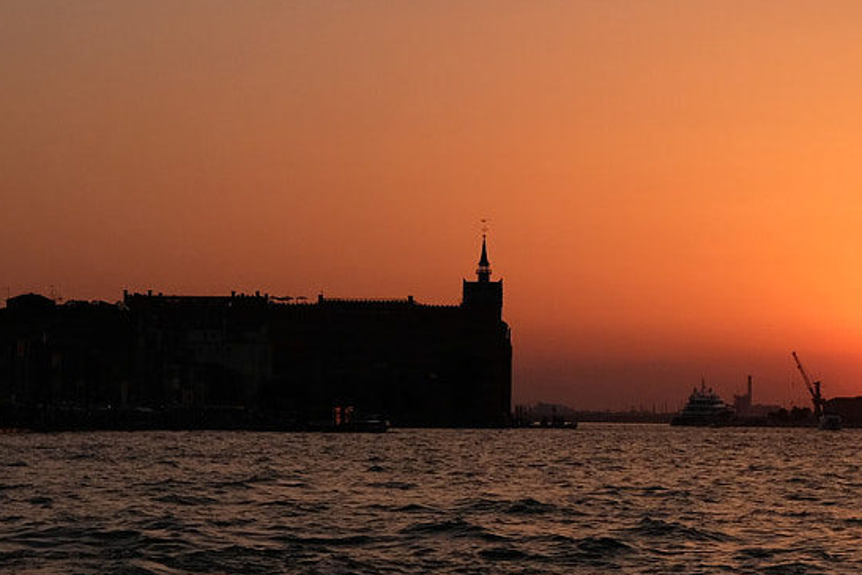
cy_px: -11
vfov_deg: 8.8
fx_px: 3712
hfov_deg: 13.2
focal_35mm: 155
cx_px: 610
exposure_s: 1/2000
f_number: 5.6
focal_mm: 35
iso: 640
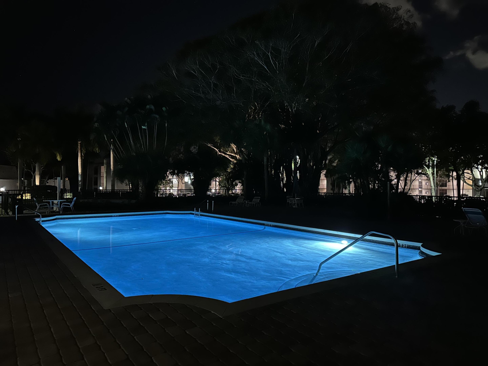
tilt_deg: +0.1
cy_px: 183
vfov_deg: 56.8
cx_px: 244
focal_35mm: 24
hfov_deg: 71.6
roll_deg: -0.3
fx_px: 338
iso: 1250
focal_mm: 6.86
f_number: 1.78
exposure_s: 1/15
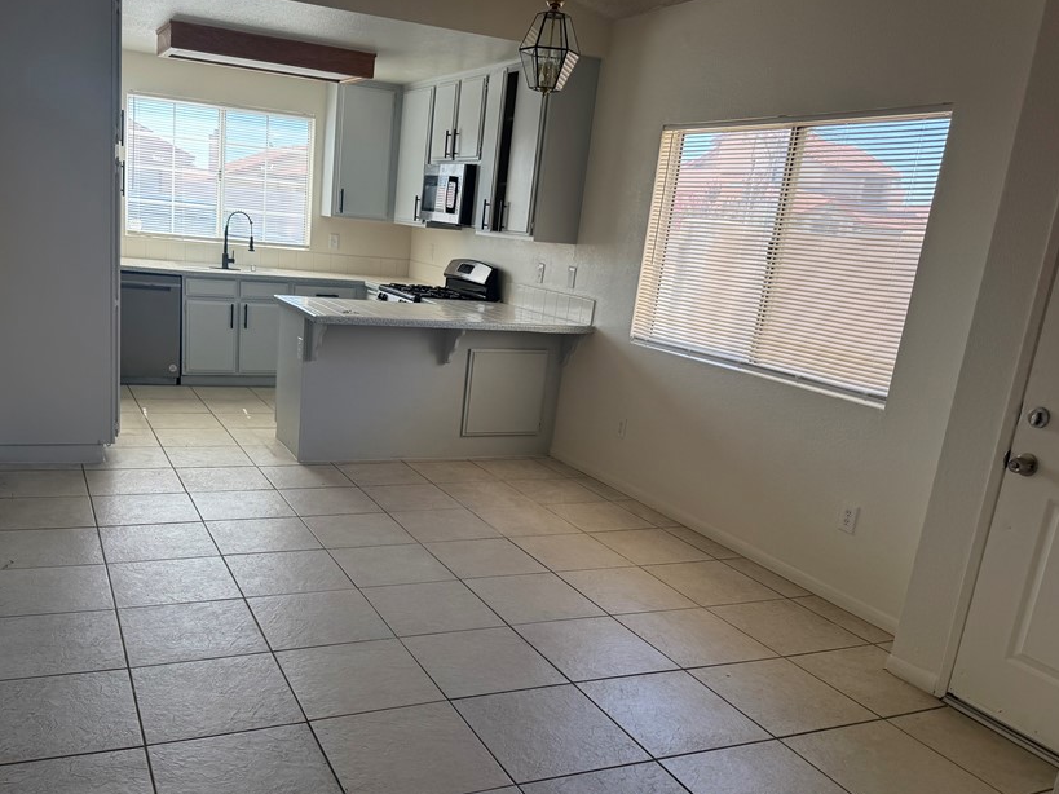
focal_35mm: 30
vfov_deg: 46.6
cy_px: 460
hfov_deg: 59.6
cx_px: 432
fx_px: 918
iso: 100
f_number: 1.78
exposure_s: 1/391
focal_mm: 6.76
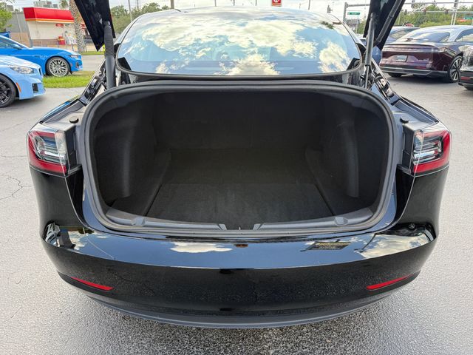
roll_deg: +0.1
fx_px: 328
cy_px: 178
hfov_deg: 71.6
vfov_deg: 56.8
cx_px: 236
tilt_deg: -21.0
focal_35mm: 24
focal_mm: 6.76
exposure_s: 1/370
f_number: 1.78
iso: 100
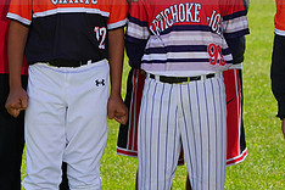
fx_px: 1963
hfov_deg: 8.3
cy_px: -31
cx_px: 178
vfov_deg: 5.5
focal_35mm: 248
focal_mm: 100
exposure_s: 1/250
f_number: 8
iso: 100
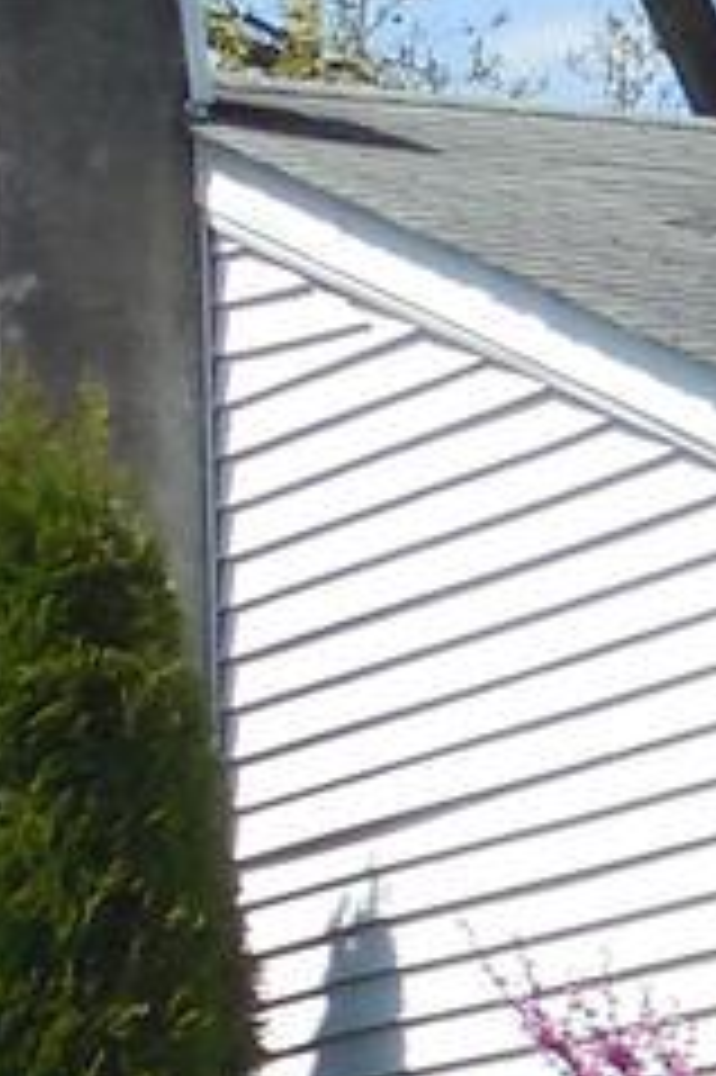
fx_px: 8245
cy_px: 1427
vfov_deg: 7.4
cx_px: 2774
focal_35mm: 276
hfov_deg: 4.6
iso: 125
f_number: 3.6
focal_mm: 5.6
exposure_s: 1/800
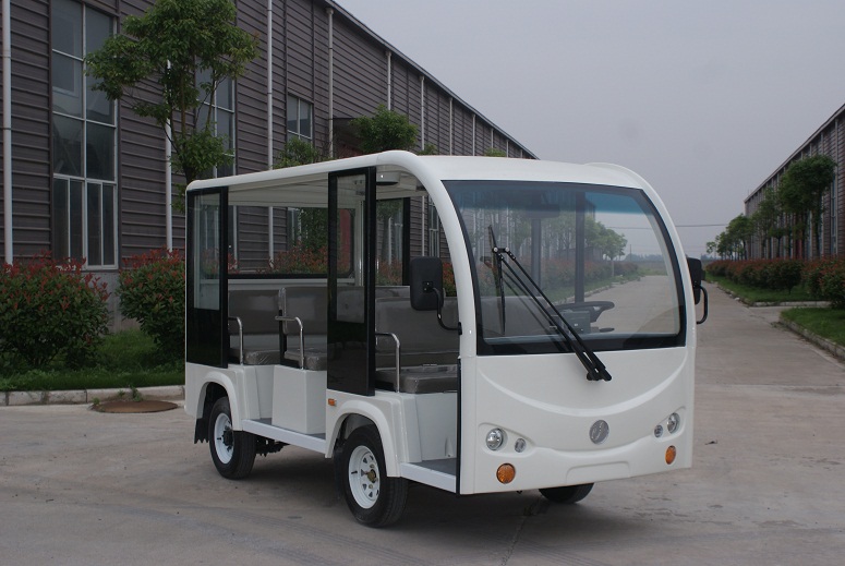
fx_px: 1234
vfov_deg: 25.8
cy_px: 283
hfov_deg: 37.8
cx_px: 422
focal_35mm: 52
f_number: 6.3
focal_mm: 35
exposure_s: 1/160
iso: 160
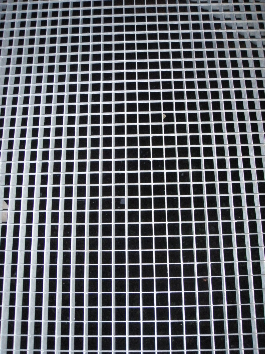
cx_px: 132
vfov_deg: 49.0
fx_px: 388
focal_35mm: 38
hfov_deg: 37.7
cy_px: 177
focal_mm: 6.7
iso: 800
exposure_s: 1/250
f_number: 3.5
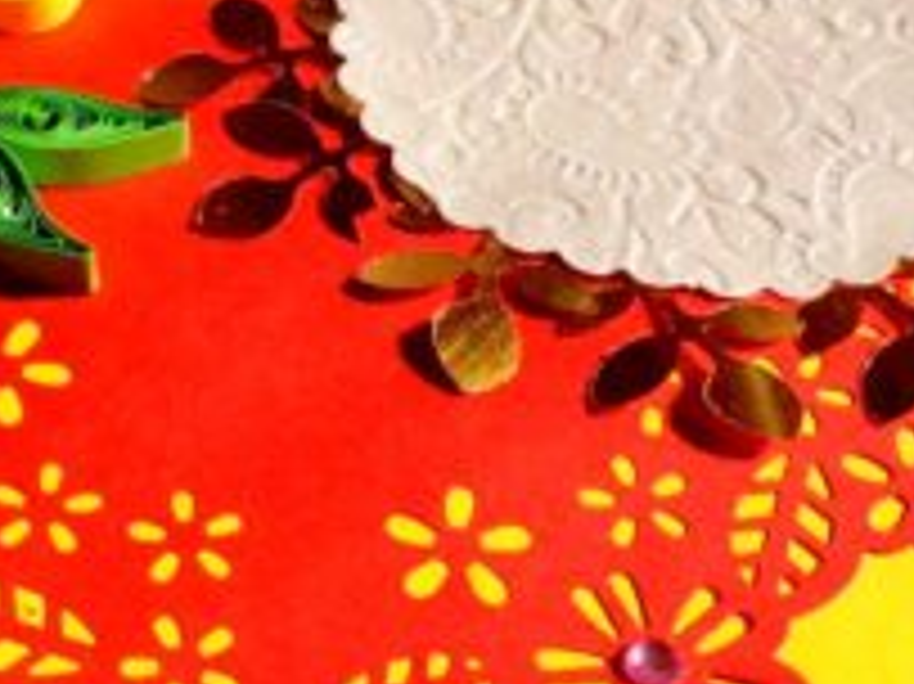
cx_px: 293
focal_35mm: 74
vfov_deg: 19.9
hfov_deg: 26.2
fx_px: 1953
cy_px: 279
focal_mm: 4.5
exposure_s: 1/1300
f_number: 4.5
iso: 100
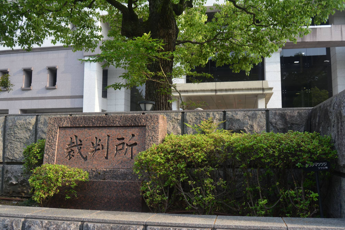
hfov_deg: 57.2
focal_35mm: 33
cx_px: 172
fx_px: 316
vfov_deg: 40.0
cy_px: 115
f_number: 5.6
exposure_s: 1/125
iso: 200
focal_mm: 22
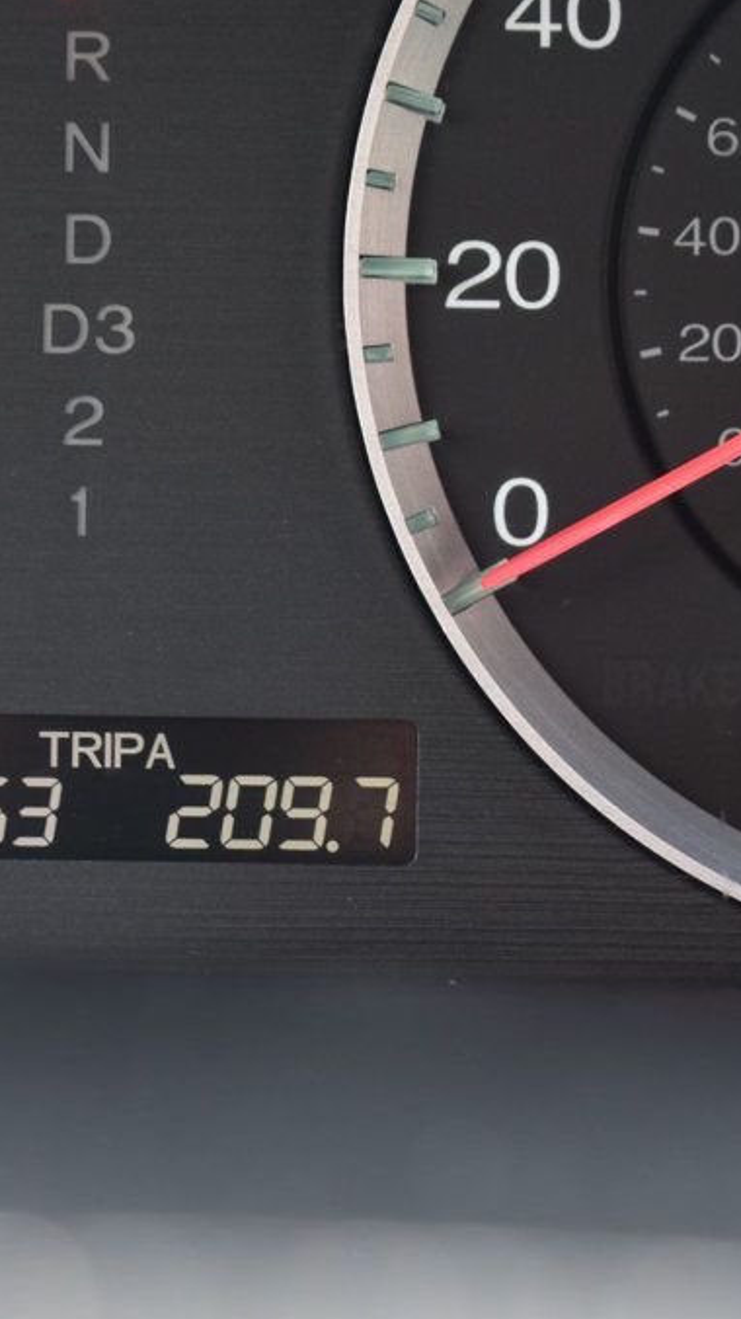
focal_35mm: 131
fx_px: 4571
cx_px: 107
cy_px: 658
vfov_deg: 16.4
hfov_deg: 9.2
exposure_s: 1/40
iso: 400
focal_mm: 55
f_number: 7.1
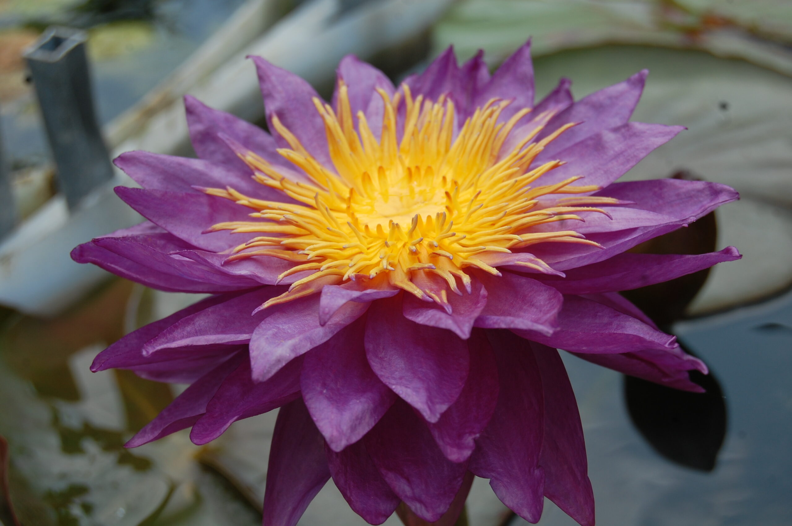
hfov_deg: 24.6
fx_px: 1813
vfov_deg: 16.5
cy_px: 263
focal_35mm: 82
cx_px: 396
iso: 200
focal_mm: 55
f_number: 9
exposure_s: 1/320
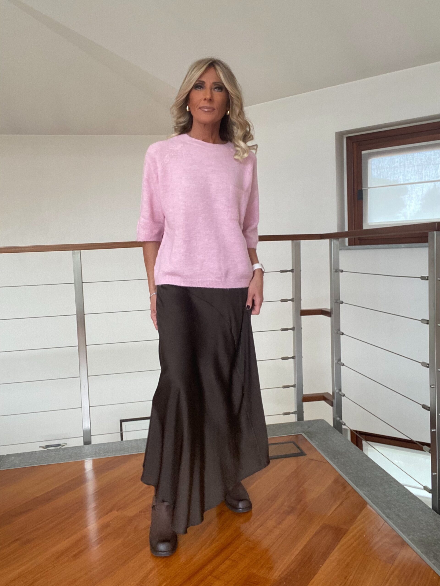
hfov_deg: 46.8
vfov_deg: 60.0
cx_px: 220
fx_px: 508
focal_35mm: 30
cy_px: 293
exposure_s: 1/60
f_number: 2.2
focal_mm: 2.71
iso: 125
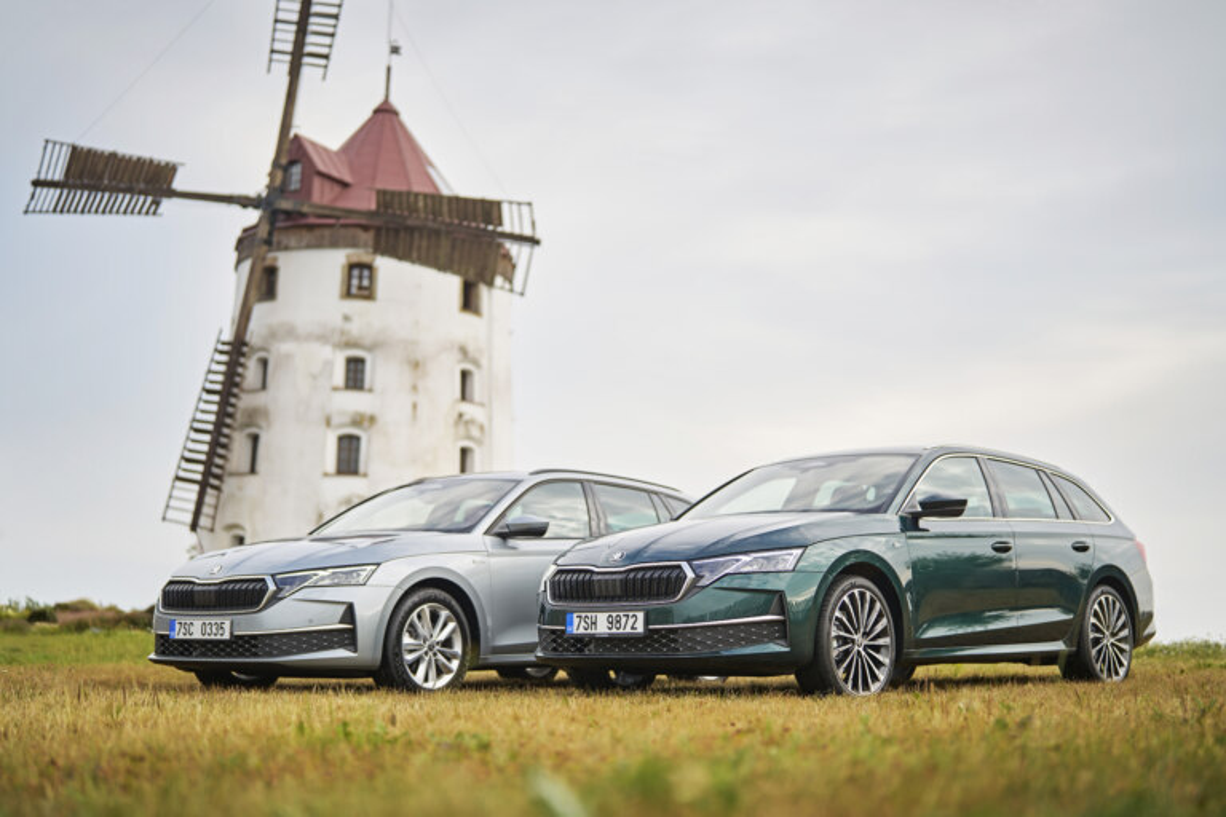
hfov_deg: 39.6
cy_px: 408
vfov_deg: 27.0
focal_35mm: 50
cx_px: 613
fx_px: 1703
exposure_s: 1/2000
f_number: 1.4
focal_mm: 50
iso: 100
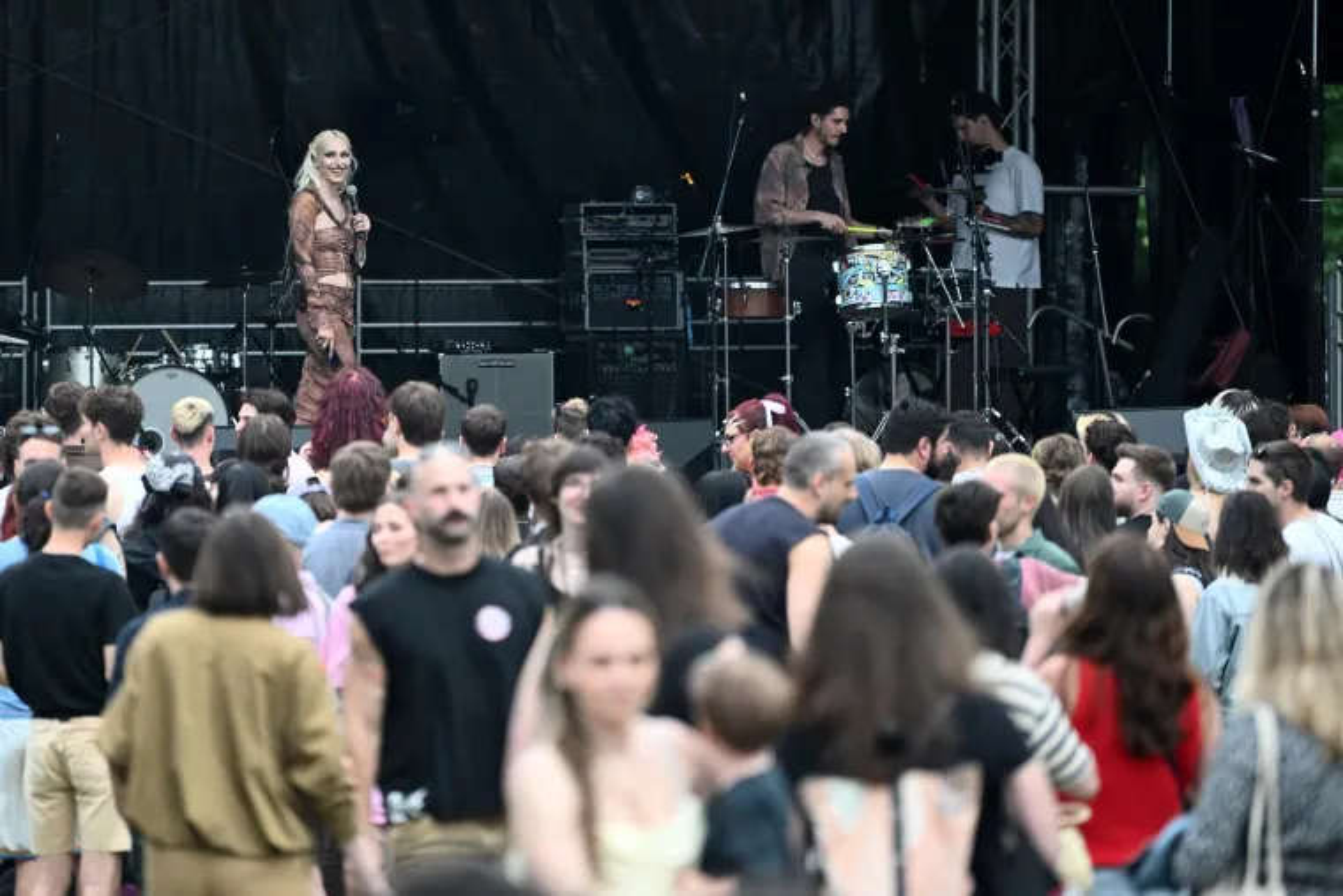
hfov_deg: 10.3
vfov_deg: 6.9
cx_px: 672
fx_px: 7462
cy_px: 448
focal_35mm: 200
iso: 1000
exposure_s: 1/1250
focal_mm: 200
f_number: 2.8
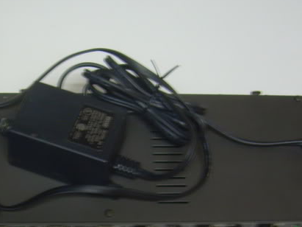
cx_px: 79
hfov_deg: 26.0
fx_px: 645
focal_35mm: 74
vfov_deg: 19.8
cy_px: 158
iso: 50
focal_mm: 6.3
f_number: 2.8
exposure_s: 1/8
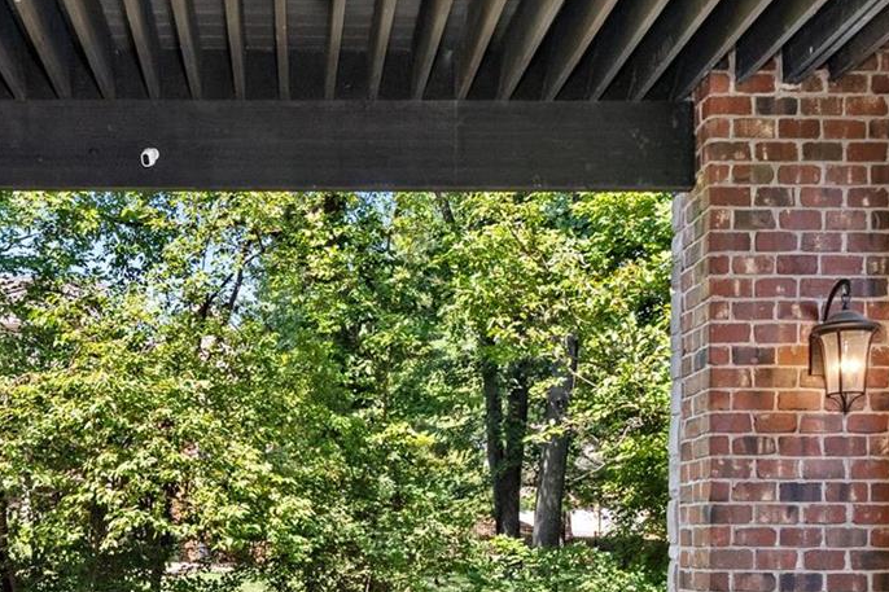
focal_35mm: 42
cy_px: 560
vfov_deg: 30.2
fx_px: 1037
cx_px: 283
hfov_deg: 45.6
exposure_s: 1/6
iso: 400
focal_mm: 9
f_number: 8
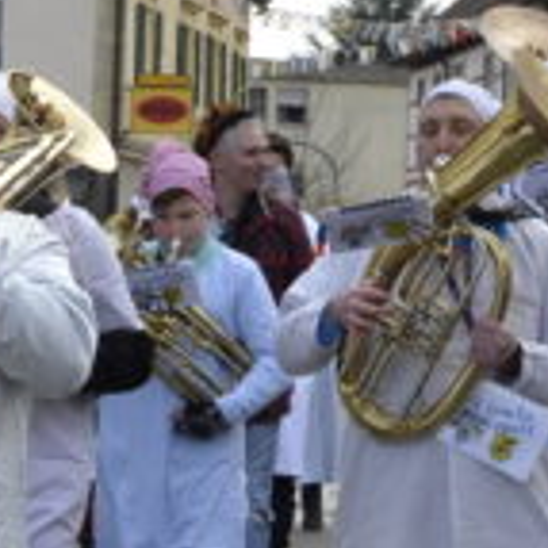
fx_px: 3582
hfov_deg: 8.4
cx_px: -422
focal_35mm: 200
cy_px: 379
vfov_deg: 8.7
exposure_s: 1/200
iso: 200
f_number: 7.1
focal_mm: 22
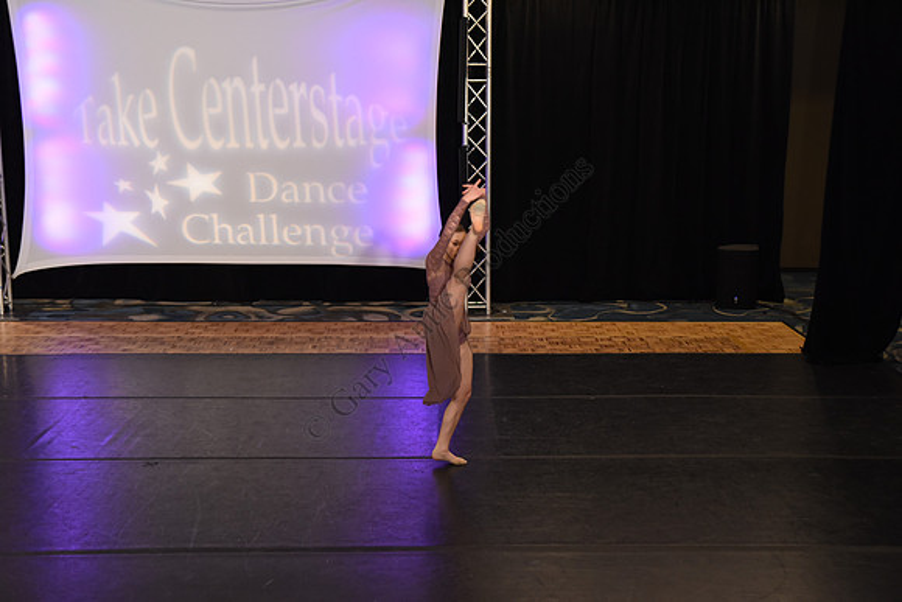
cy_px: 301
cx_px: 451
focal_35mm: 48
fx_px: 1203
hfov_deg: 41.1
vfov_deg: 28.1
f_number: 3.5
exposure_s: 1/400
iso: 2500
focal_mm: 48
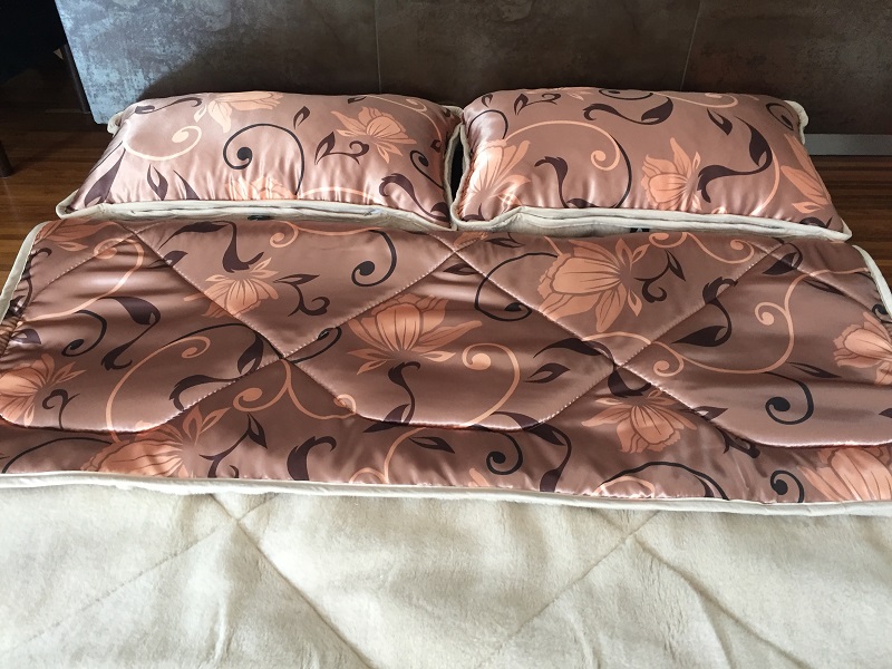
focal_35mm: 29
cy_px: 334
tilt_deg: -44.5
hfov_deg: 61.7
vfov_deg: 48.2
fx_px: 747
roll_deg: -1.4
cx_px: 446
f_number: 2.2
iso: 160
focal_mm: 4.15
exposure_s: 1/33
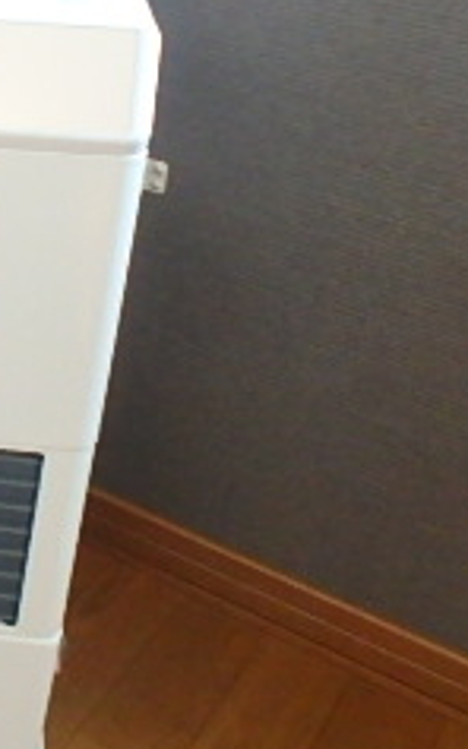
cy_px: 291
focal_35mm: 60
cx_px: -247
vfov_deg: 33.9
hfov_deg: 18.9
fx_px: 1225
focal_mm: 3.7
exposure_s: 1/60
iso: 800
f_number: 3.5
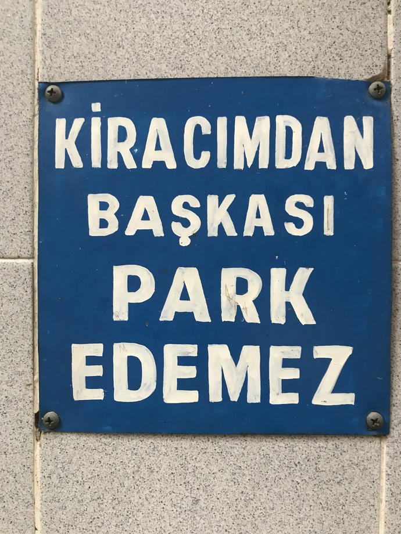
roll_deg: -0.6
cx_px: 200
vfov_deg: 63.4
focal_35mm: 28
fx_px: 432
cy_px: 267
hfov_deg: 49.7
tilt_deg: +0.2
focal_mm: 3.99
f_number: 1.8
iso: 50
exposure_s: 1/17
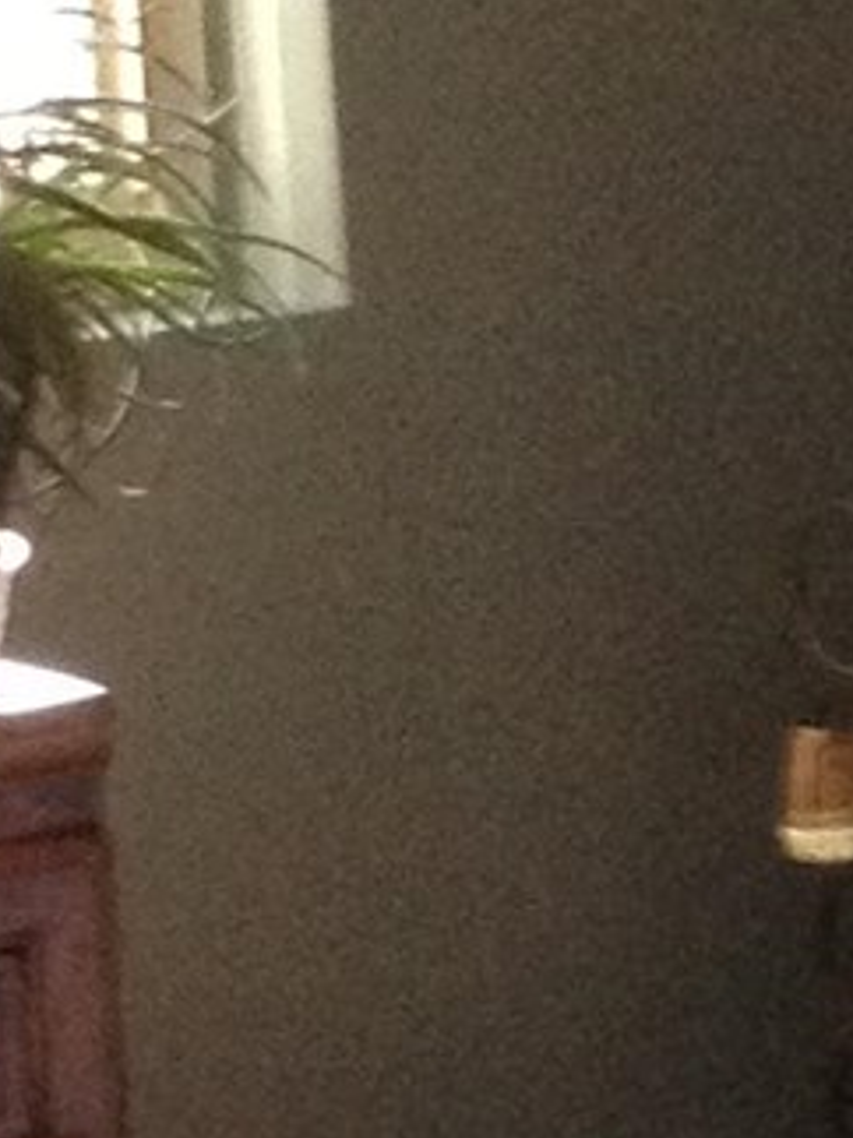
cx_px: 1643
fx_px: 8219
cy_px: 1170
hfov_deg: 5.8
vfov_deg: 7.9
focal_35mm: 250
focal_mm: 4.28
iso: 320
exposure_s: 1/20
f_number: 2.4
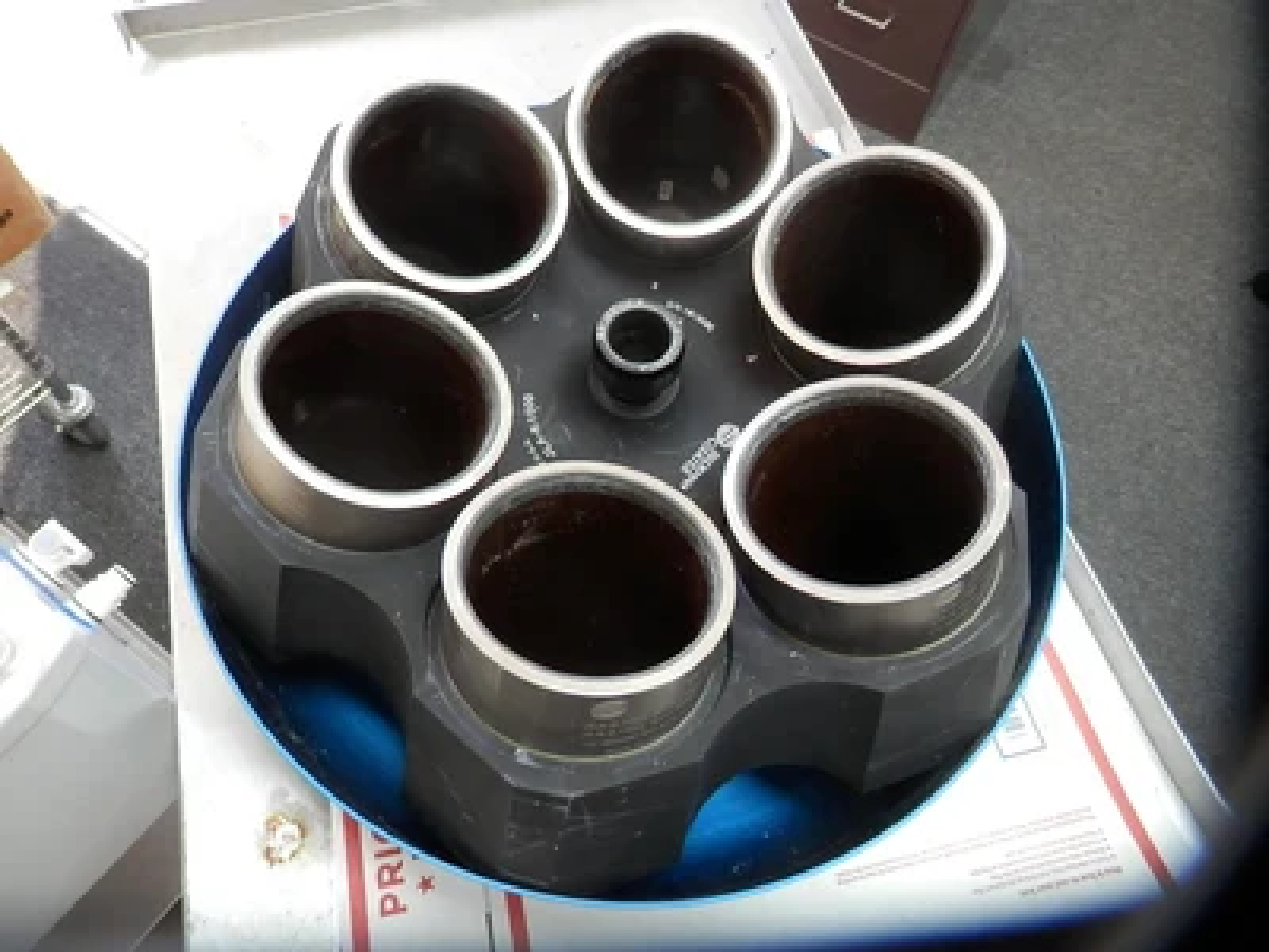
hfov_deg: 69.4
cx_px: 634
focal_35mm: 25
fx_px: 916
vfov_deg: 54.9
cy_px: 476
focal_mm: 4.5
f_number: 3
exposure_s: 1/25
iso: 200
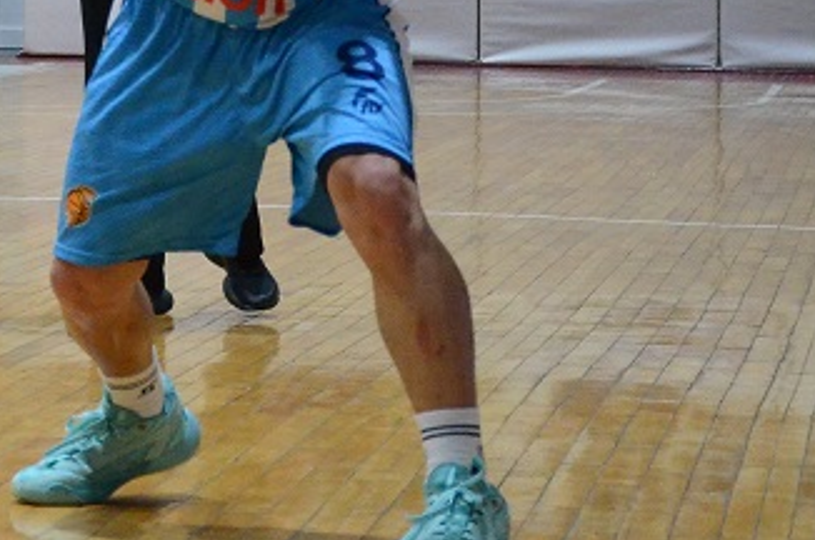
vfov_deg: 6.2
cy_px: -179
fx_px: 4926
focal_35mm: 218
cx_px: -305
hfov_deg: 9.3
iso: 4000
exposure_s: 1/400
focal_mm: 48
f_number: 5
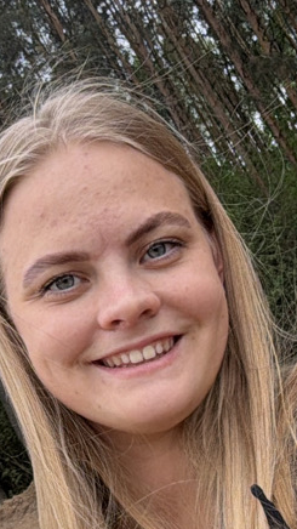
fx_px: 981
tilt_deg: +14.5
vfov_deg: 30.0
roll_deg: +29.4
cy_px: 337
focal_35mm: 70
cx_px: 53
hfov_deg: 17.1
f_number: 2.2
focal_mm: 2.22
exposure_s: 1/502
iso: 50
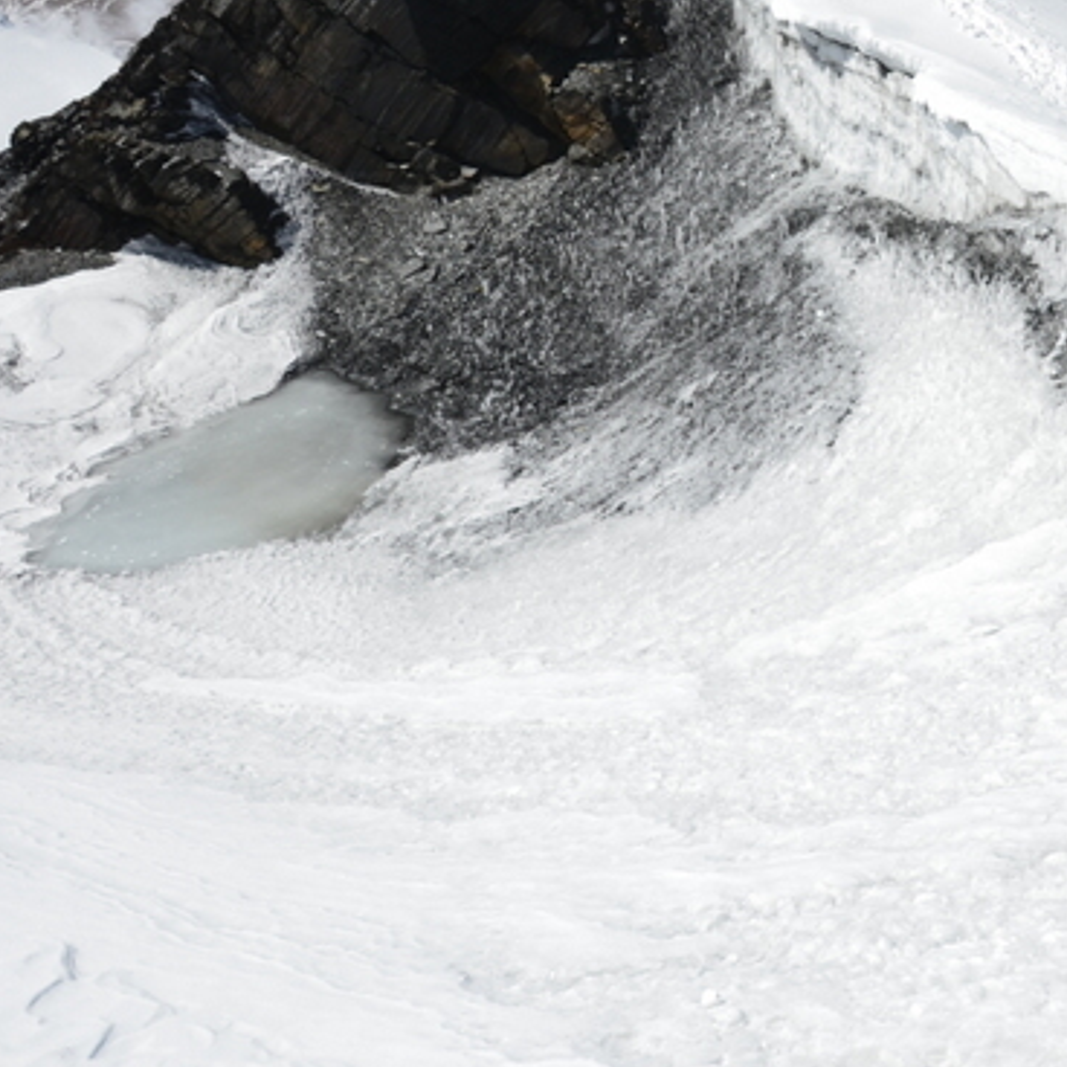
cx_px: 974
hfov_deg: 29.2
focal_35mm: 56
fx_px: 1953
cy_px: 342
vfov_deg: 30.3
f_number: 11
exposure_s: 1/500
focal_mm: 18
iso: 200
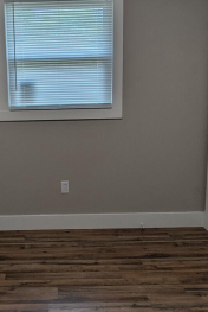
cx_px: 40
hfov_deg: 31.1
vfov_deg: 46.3
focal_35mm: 42
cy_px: 141
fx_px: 363
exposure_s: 1/85.4
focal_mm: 2.35
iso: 58
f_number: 2.2
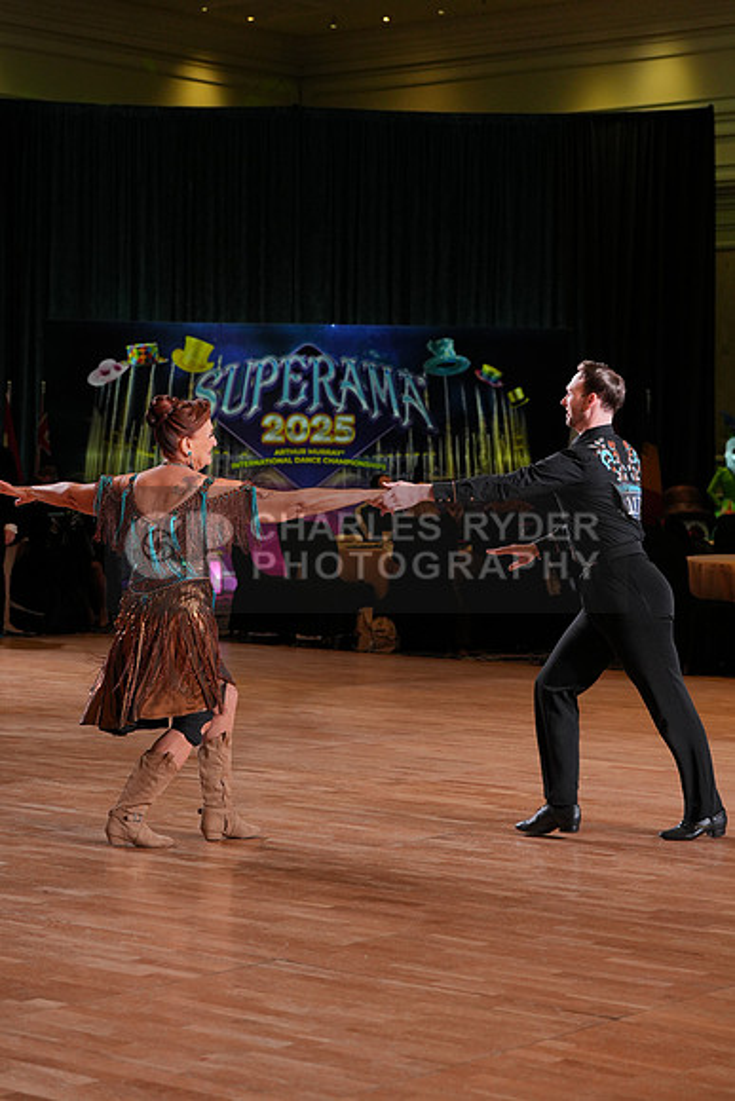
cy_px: 550
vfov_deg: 25.7
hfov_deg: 17.3
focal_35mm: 79
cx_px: 368
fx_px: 2418
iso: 1250
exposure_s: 1/400
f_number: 5
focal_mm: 79
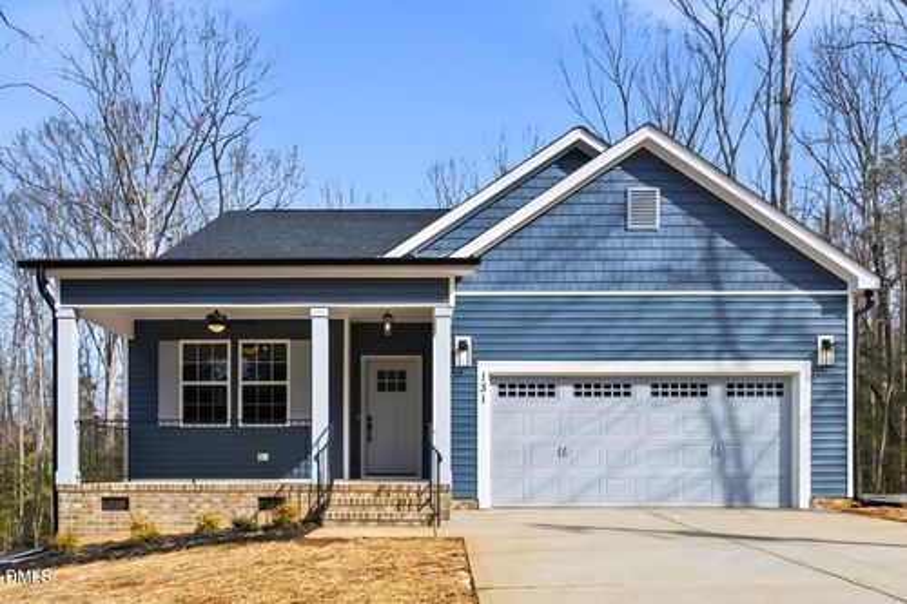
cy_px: 302
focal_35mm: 16
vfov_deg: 73.7
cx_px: 454
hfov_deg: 96.8
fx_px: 403
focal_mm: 16
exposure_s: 1/5000
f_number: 10
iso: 400
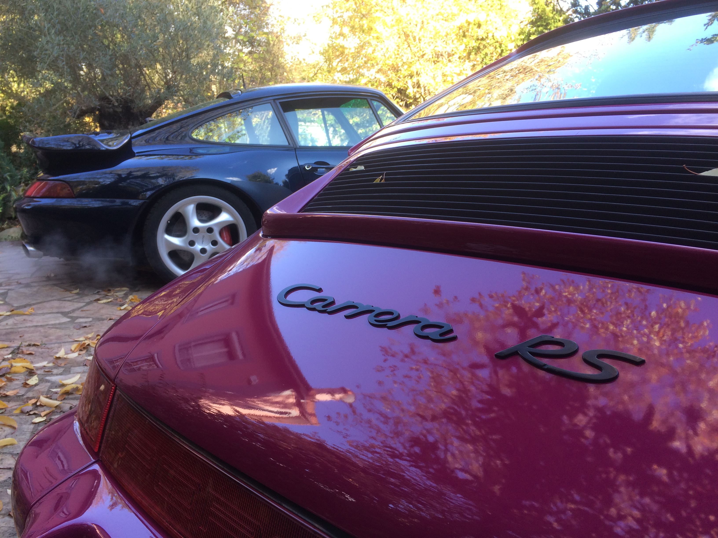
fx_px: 602
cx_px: 359
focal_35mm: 29
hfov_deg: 61.7
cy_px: 269
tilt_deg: -10.9
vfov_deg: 48.2
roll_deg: -2.2
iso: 32
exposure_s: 1/106
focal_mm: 4.15
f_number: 2.2
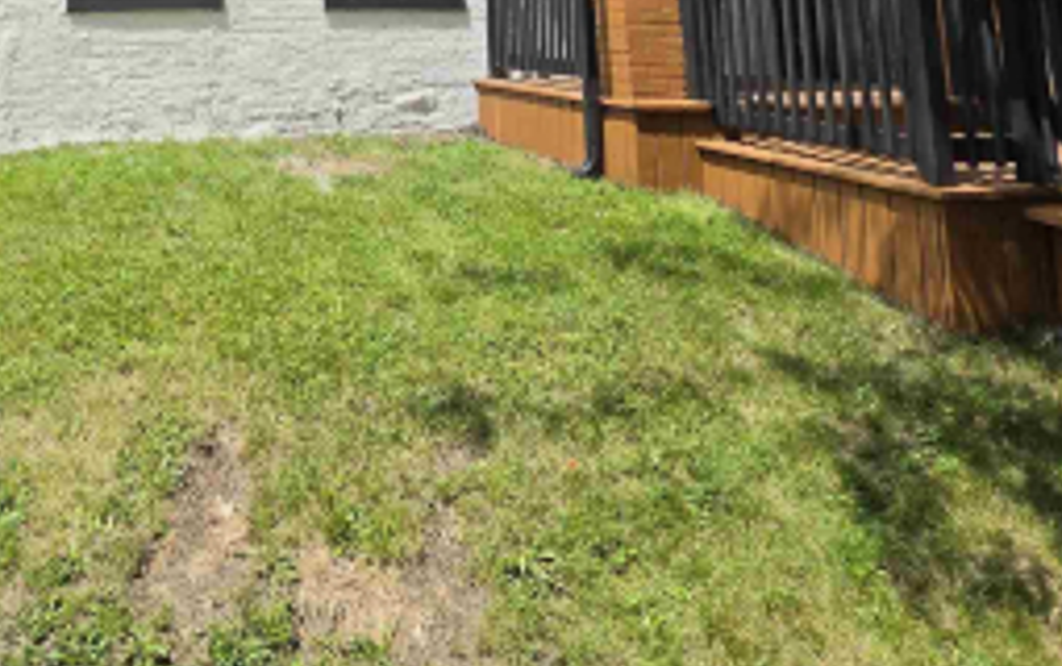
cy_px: -208
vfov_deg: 28.7
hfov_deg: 52.7
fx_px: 1043
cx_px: 335
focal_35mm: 36
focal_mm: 2.2
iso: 32
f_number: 1.9
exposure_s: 1/1899
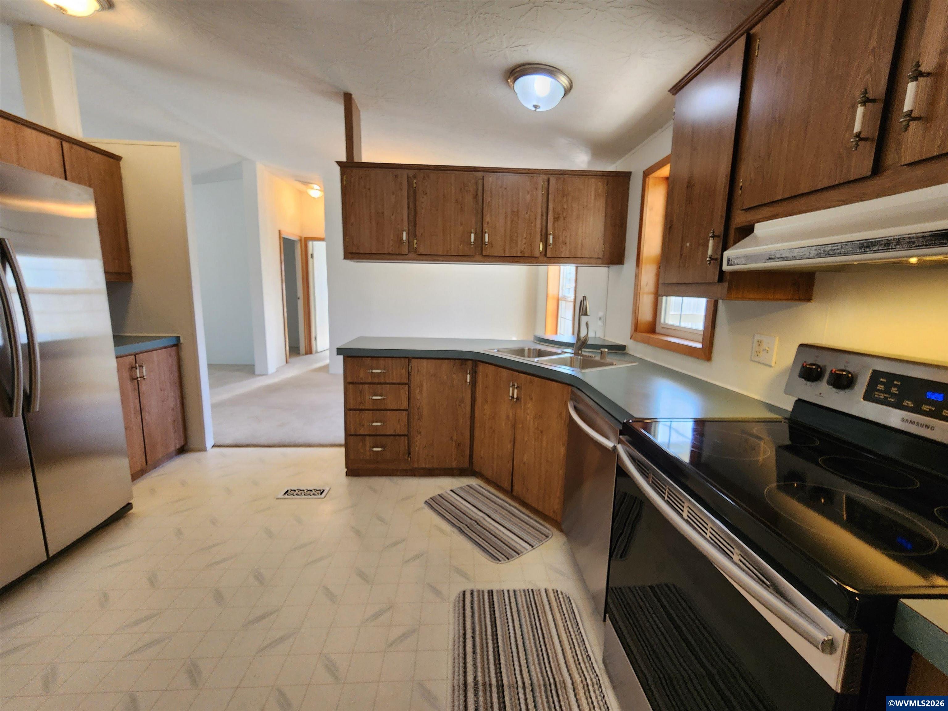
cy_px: 356
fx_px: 356
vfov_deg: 89.9
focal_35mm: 13
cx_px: 474
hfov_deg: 106.2
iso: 160
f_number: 2.2
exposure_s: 1/60
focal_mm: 2.2
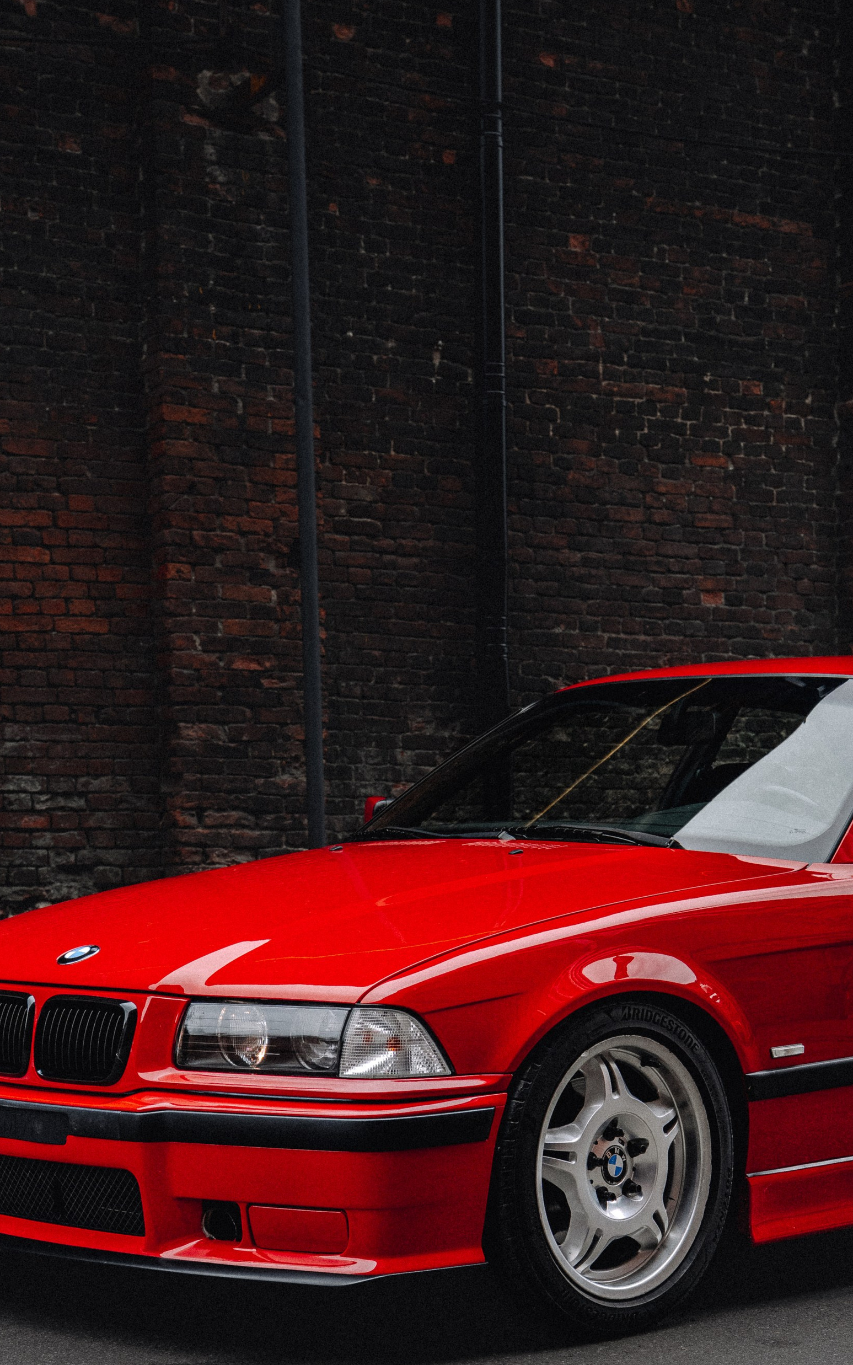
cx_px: 435
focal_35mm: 68
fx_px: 2529
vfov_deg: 29.8
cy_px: 981
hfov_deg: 19.1
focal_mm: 43
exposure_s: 1/250
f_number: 6.3
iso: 200
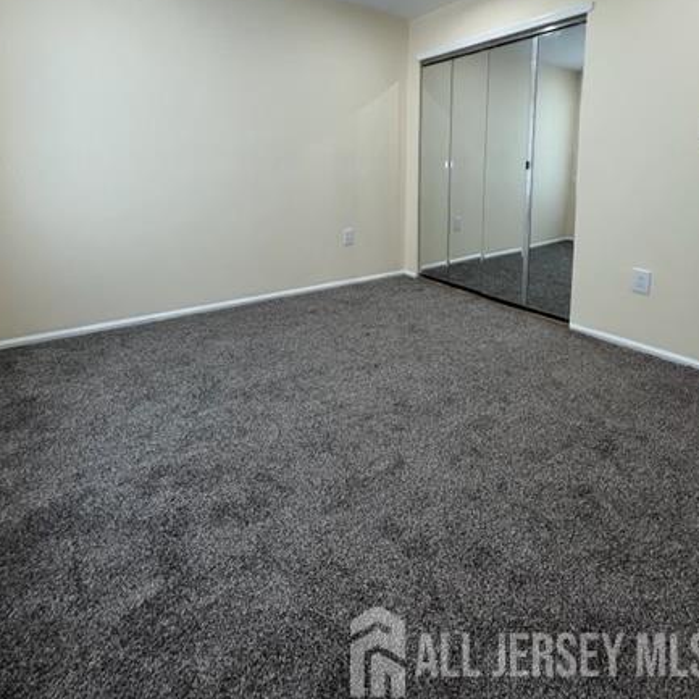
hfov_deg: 83.9
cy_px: 208
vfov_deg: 79.8
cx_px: 362
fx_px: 388
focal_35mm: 17
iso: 125
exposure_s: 1/120
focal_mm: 1.57
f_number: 1.8
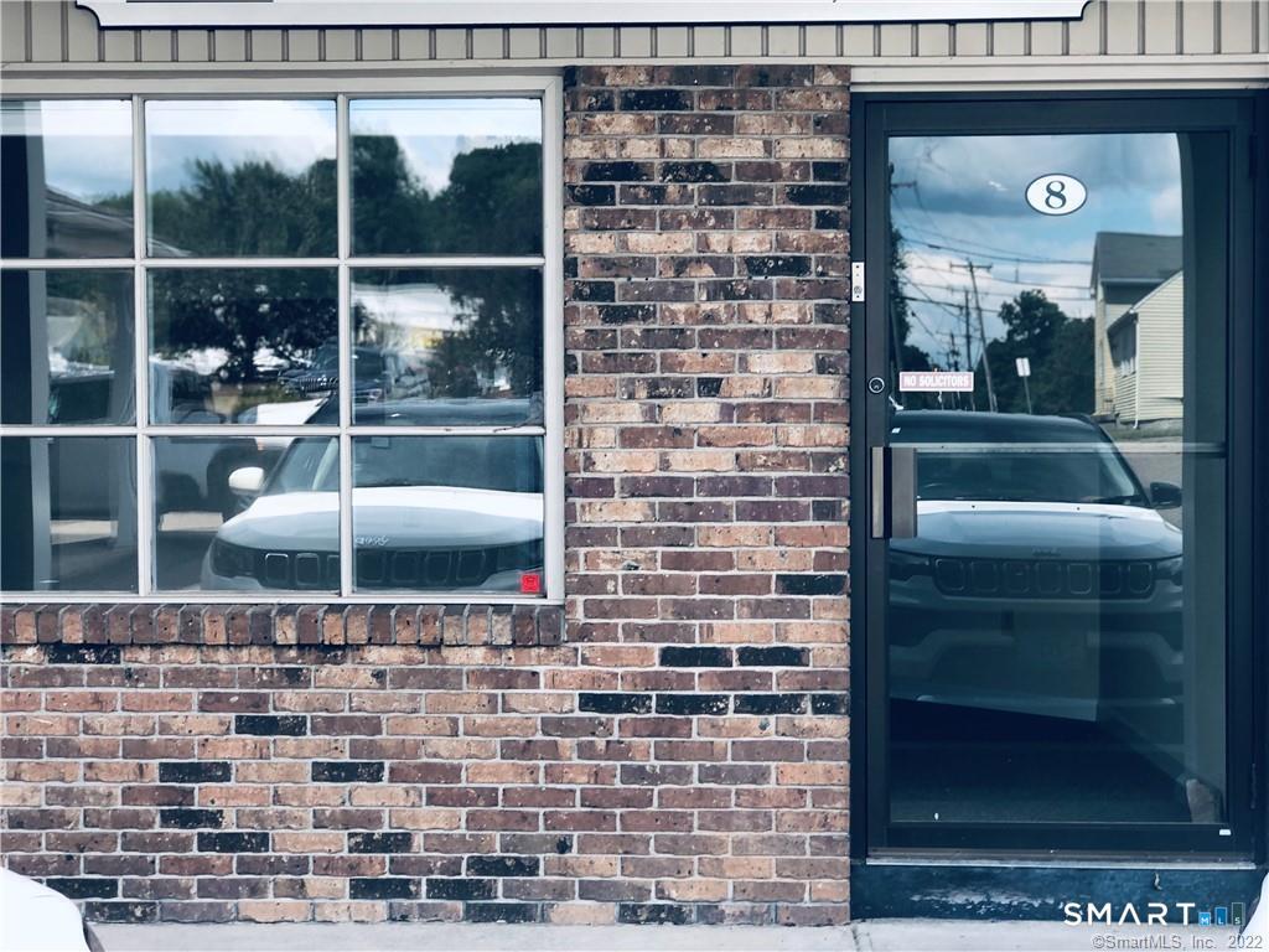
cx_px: 634
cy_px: 476
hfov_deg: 33.8
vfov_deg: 25.7
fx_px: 2090
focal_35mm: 57
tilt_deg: -0.2
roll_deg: -0.9
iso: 25
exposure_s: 1/120
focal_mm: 6.6
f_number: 2.8
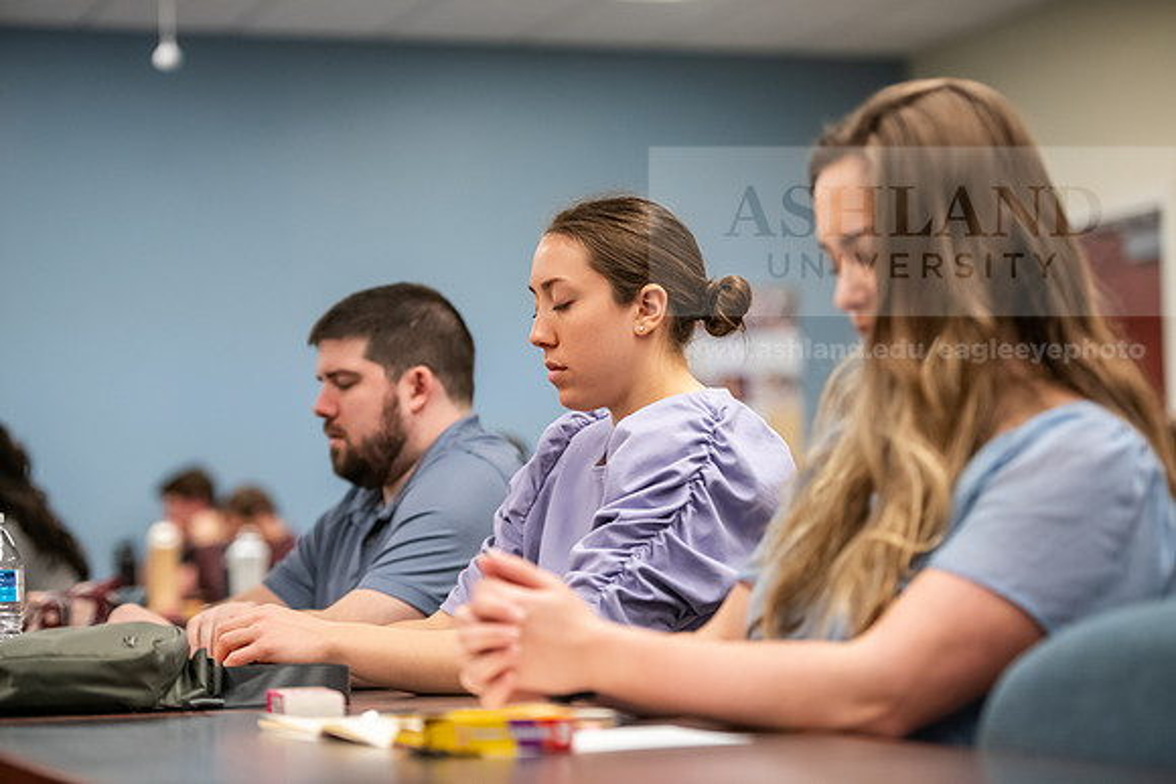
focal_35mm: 98
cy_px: 392
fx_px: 3202
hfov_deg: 20.8
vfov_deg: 14.0
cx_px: 588
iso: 2000
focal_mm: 98
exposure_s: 1/200
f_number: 2.8
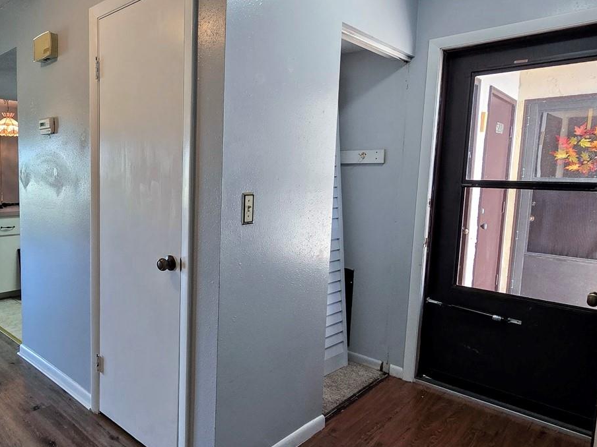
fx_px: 397
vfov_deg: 58.9
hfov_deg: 69.6
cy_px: 225
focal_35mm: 23
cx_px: 157
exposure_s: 1/60
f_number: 2.2
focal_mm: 2.2
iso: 80
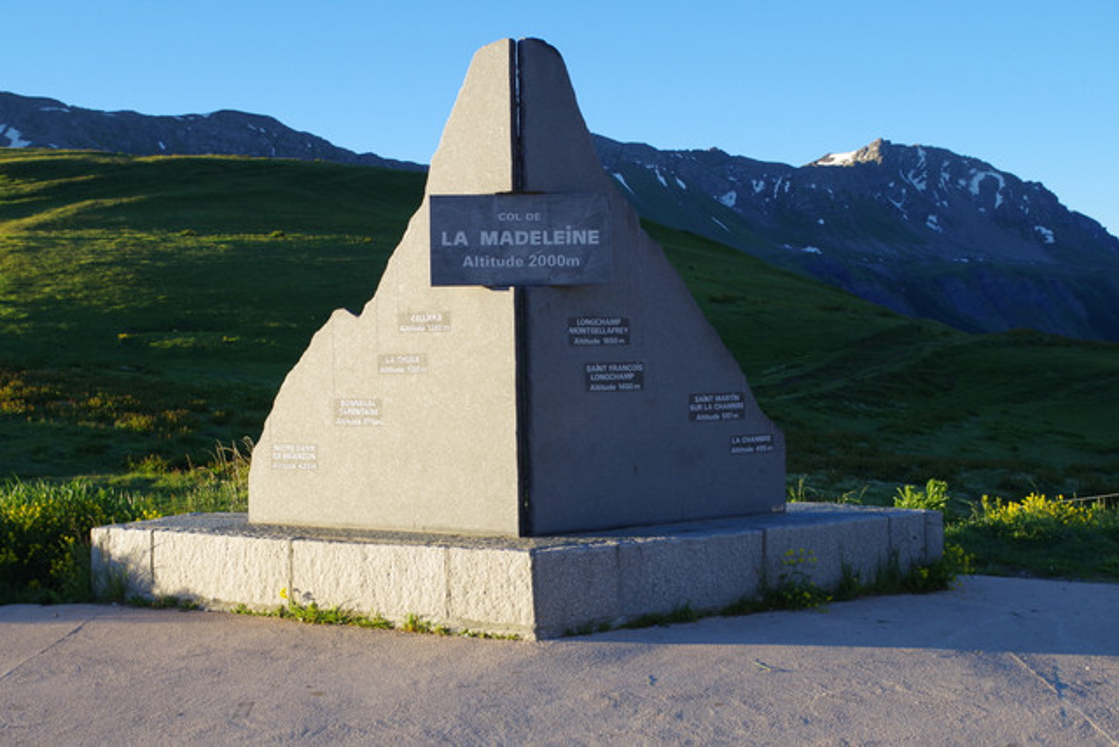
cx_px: 560
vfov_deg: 29.9
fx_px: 1399
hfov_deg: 43.6
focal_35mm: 45
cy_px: 374
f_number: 7.1
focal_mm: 30
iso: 400
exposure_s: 1/60
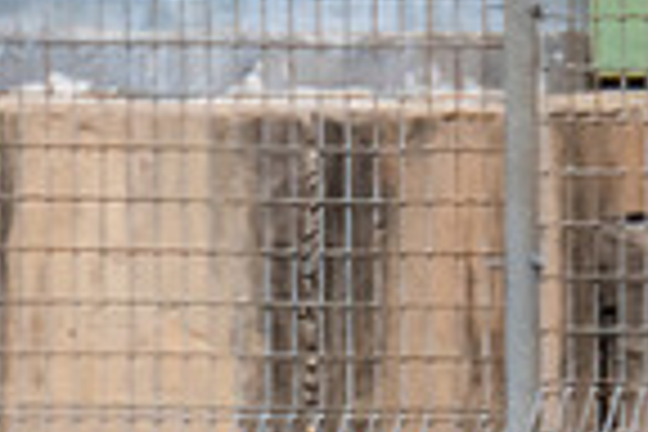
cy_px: 127
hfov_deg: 0.5
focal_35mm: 4063
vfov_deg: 0.3
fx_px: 73128
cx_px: -506
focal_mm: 420
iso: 800
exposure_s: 1/1600
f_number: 10
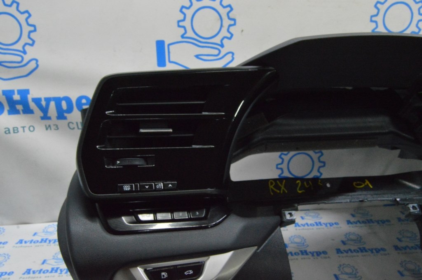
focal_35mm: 33
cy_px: 140
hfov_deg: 57.3
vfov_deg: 39.9
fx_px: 387
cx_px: 211
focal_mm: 22
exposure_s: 1/20
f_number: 20
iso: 6400
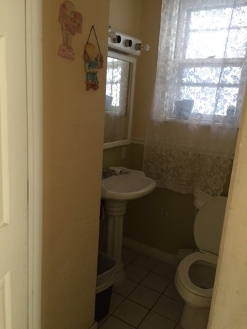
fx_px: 276
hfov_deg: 48.2
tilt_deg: -12.7
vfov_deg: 61.7
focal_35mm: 29
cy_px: 164
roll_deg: -4.2
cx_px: 124
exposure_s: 1/30
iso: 125
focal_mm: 4.15
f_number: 2.2
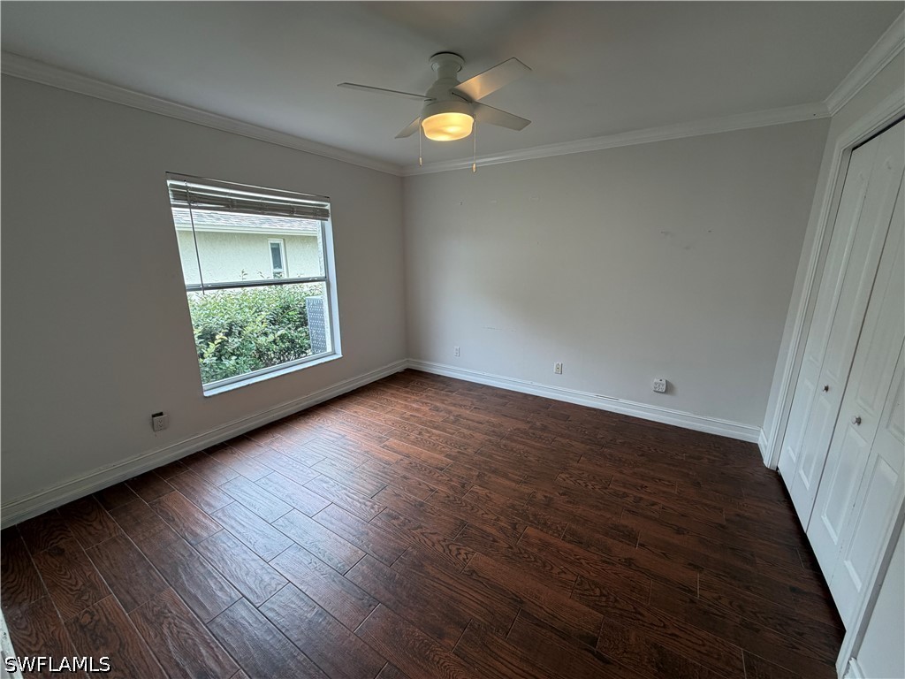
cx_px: 452
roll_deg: -0.1
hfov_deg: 102.1
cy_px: 340
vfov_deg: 85.7
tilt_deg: -12.9
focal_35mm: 14
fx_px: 366
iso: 100
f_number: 2.2
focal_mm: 2.22
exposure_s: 1/120
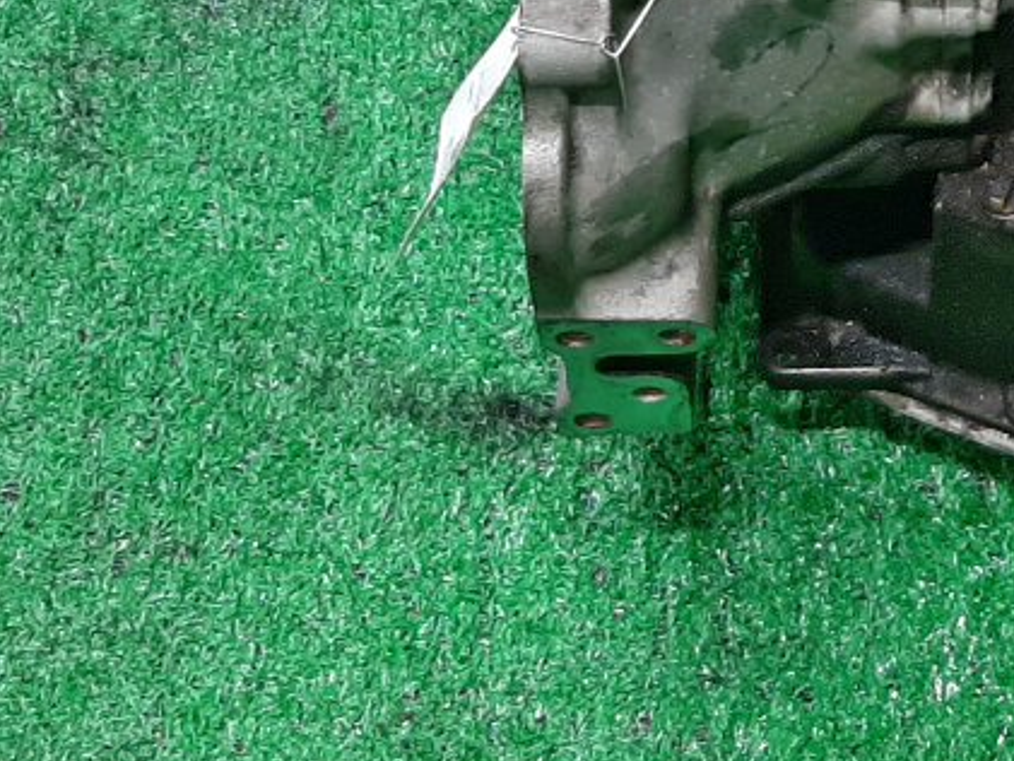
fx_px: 2608
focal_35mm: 89
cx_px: 1077
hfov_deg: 21.1
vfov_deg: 15.9
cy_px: -183
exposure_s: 1/50
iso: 113
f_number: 1.7
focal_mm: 3.93
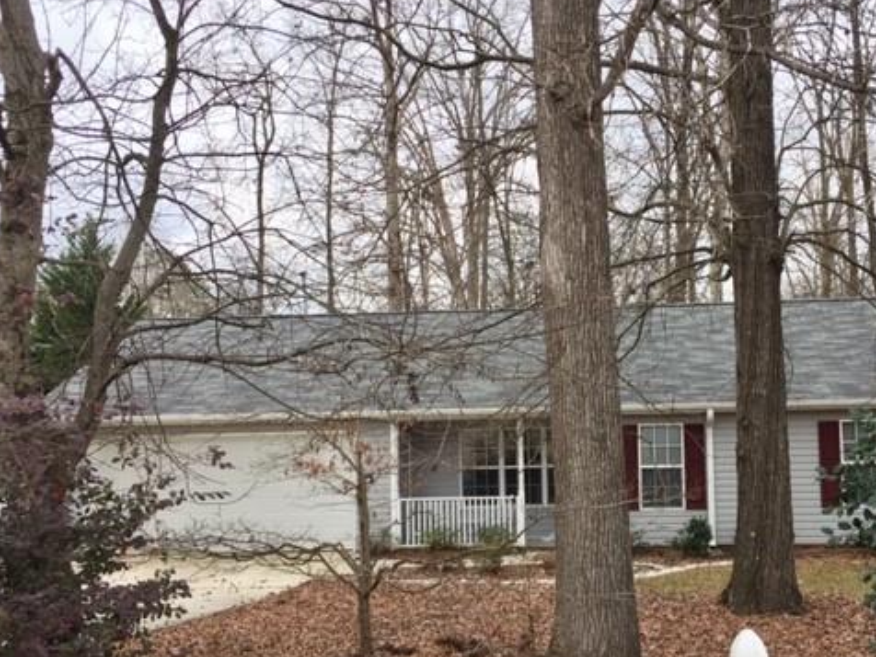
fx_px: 987
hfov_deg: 47.5
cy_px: 383
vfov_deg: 36.7
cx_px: 545
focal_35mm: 39
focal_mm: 4.15
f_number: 2.2
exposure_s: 1/193
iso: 32
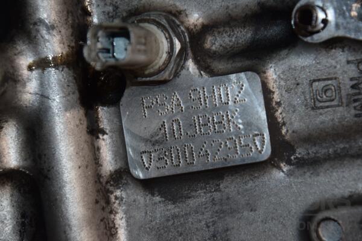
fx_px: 1584
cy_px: 120
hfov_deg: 13.0
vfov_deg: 8.7
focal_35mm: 158
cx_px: 181
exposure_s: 1/60
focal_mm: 105
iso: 800
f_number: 5.6
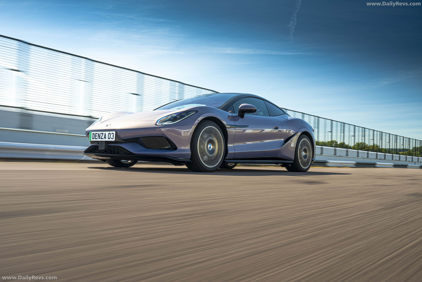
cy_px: 141
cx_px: 211
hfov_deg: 54.4
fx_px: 410
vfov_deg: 37.9
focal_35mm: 35
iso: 50
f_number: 16
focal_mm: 35
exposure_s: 1/15
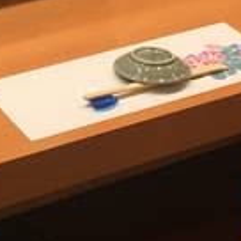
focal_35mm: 121
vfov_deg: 14.2
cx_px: -55
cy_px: -5
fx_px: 953
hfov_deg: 14.0
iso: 50
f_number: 2.2
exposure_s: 1/15
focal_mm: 4.15
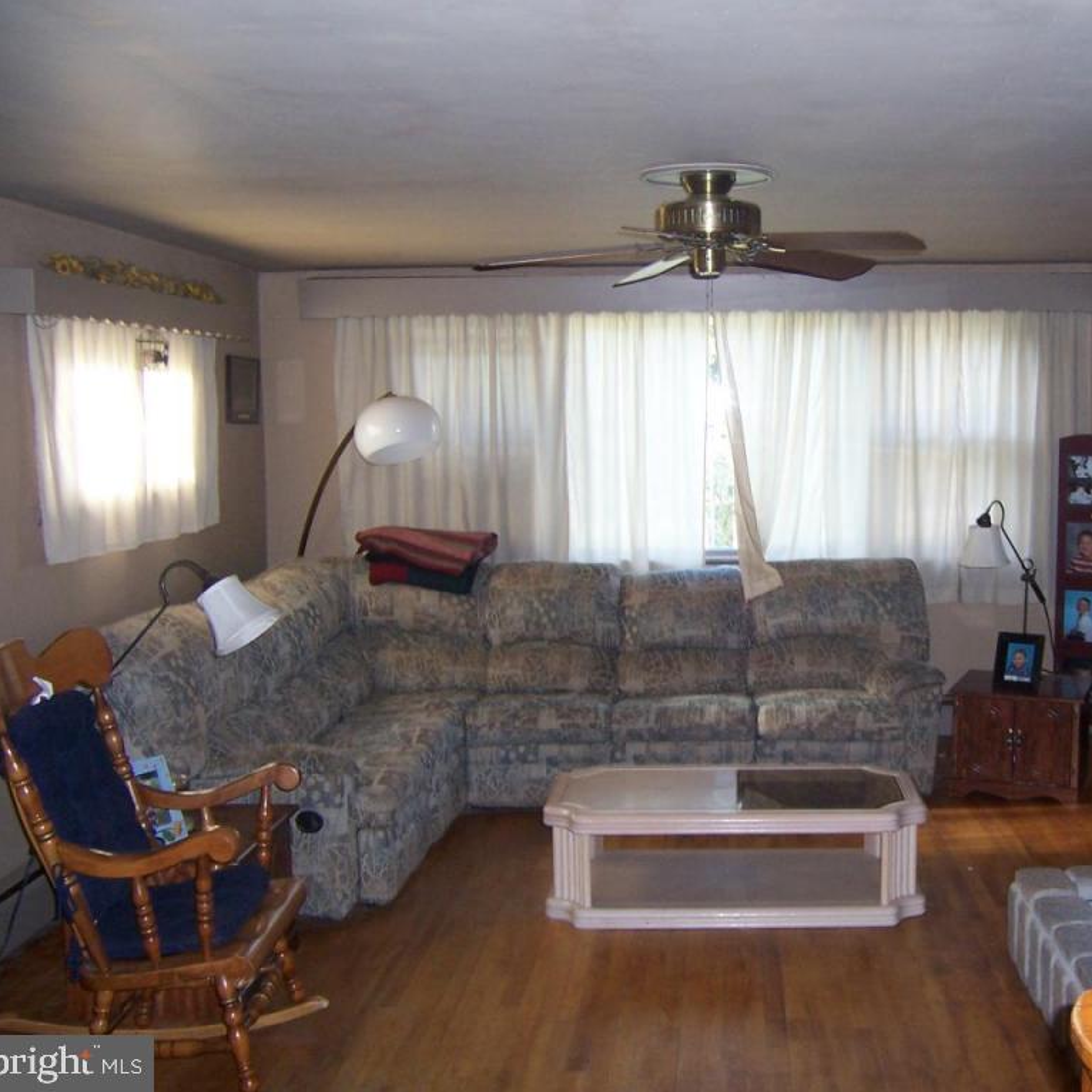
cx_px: 706
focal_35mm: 39
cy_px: 546
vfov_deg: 42.8
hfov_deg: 42.4
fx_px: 1392
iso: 140
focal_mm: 5.5
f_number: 2.8
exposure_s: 1/60
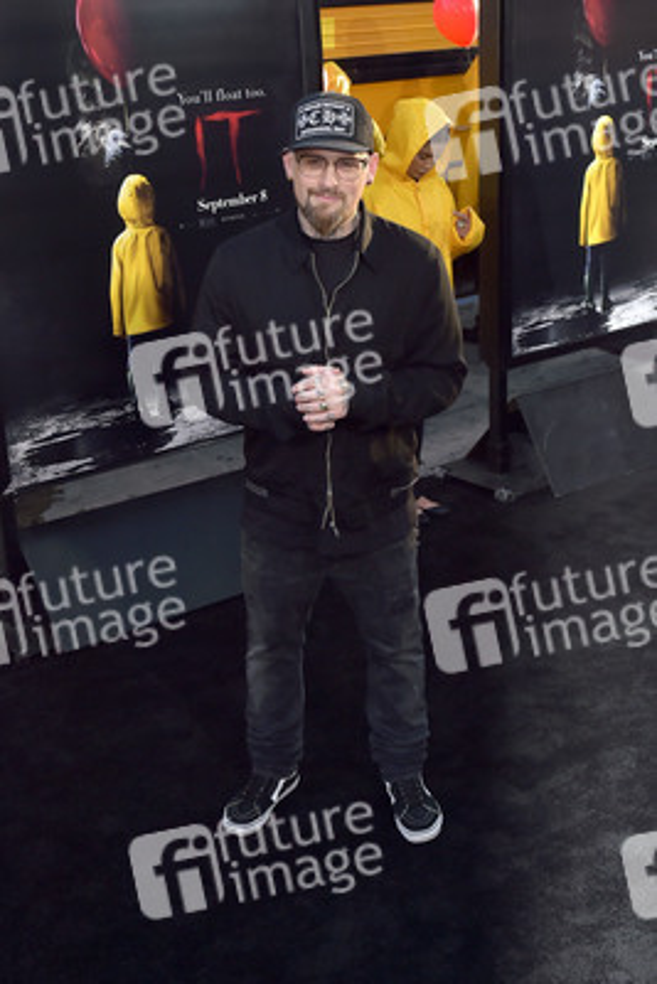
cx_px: 328
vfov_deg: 48.4
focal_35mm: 40
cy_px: 492
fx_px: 1094
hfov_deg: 33.4
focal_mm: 40
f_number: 6.3
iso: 500
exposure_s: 1/320
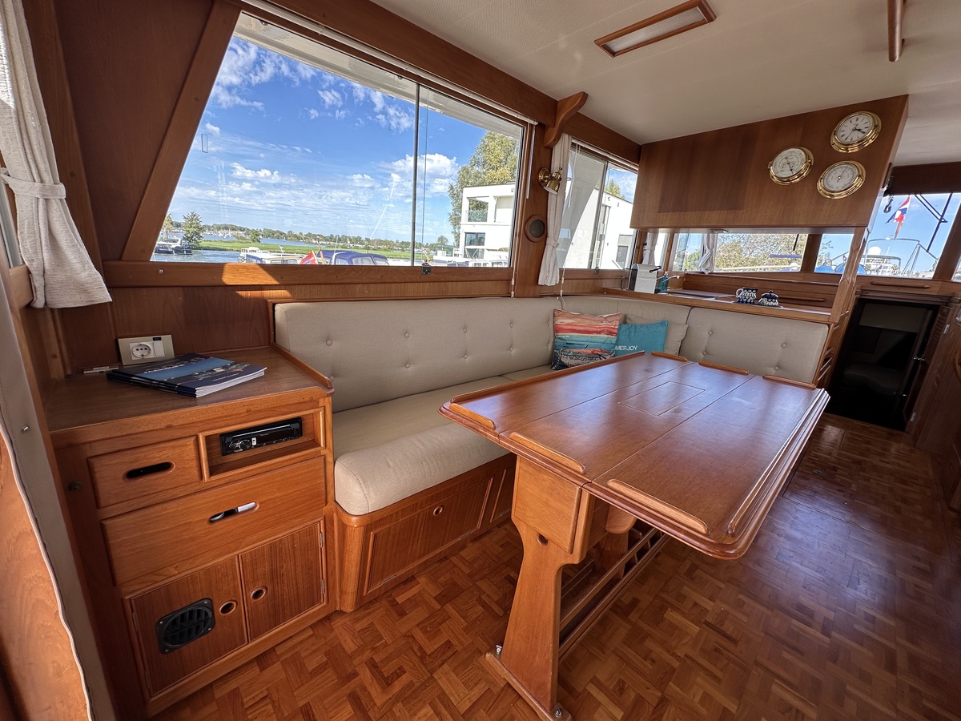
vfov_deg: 85.7
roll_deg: -5.0
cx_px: 480
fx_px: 389
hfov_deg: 102.1
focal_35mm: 14
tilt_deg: -15.1
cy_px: 360
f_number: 2.2
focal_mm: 2.22
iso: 40
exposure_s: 1/282
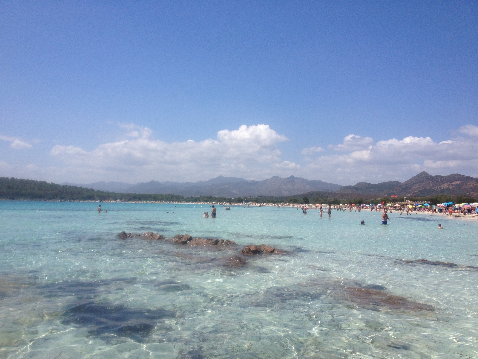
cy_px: 180
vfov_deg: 40.7
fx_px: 483
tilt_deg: +1.1
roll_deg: -1.1
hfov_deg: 52.6
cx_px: 239
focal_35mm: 35
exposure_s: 1/2907
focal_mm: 4.28
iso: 50
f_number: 2.4
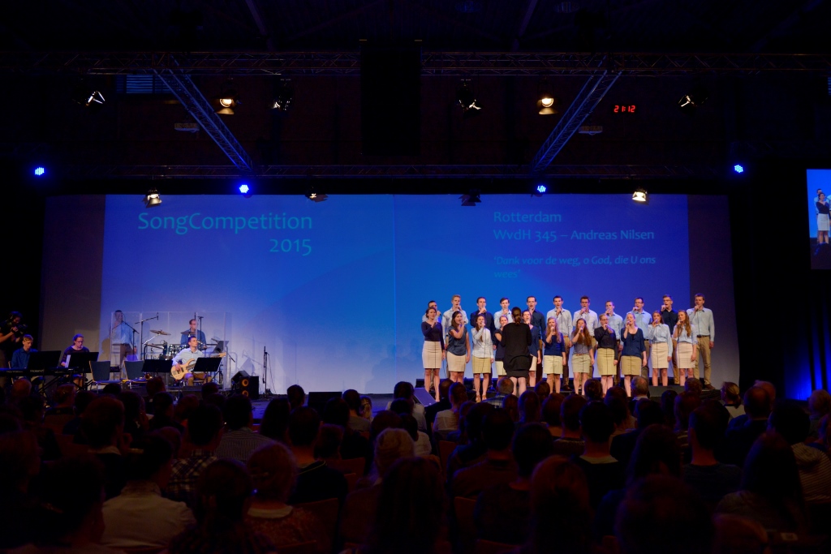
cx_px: 416
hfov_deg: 55.8
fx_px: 785
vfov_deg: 38.9
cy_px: 277
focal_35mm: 34
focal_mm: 34
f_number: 2.8
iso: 2000
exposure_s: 1/200
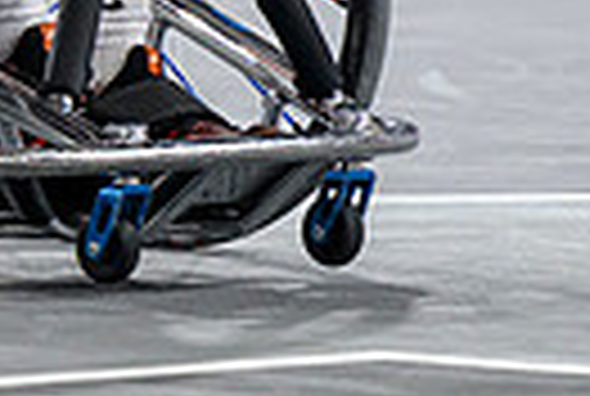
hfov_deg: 2.1
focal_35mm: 998
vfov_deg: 1.4
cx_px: 31
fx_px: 16393
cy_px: -726
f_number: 3.2
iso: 2500
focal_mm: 140
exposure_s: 1/1600
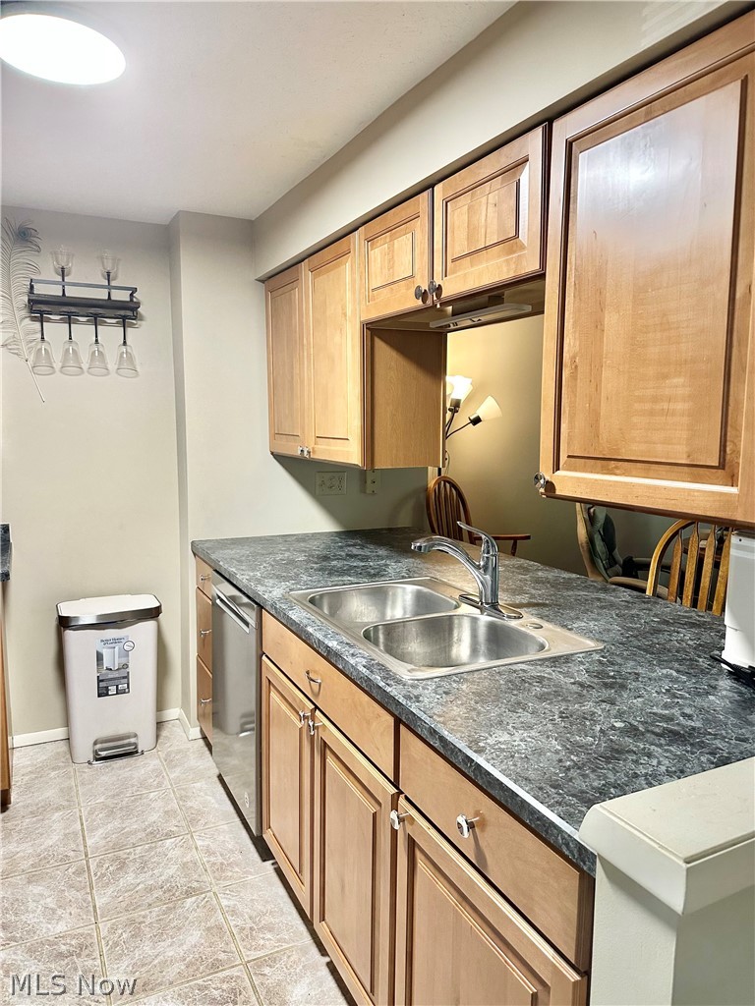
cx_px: 378
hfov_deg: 56.8
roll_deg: -1.5
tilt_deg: -5.5
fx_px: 698
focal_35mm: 24
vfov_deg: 71.6
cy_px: 503
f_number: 1.78
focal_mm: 6.86
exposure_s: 1/60
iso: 320
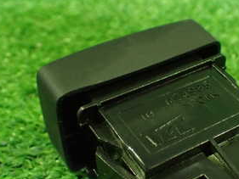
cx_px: 189
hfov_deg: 29.6
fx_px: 442
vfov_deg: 22.8
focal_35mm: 64
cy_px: 128
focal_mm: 5.4
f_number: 2.3
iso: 1000
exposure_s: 1/30
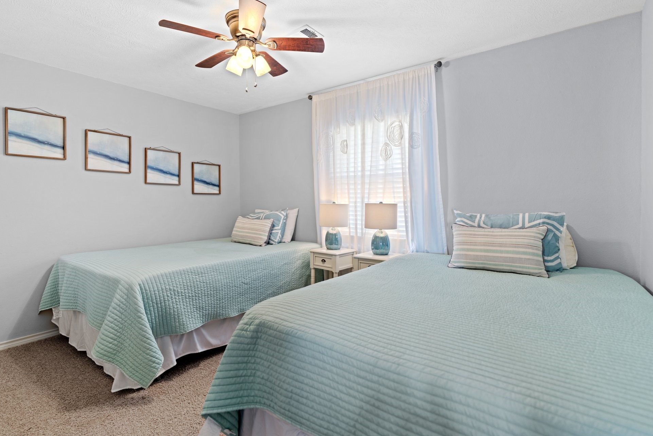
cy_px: 214
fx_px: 308
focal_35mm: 17
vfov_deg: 70.4
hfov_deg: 93.3
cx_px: 331
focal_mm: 16
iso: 100
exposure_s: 1/3
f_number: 2.8
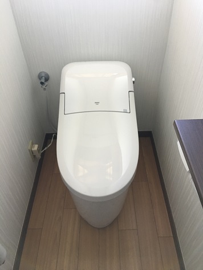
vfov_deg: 61.6
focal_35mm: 29
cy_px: 135
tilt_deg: -45.2
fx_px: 227
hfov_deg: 48.3
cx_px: 102
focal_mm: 4.15
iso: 64
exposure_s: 1/15
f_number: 2.2
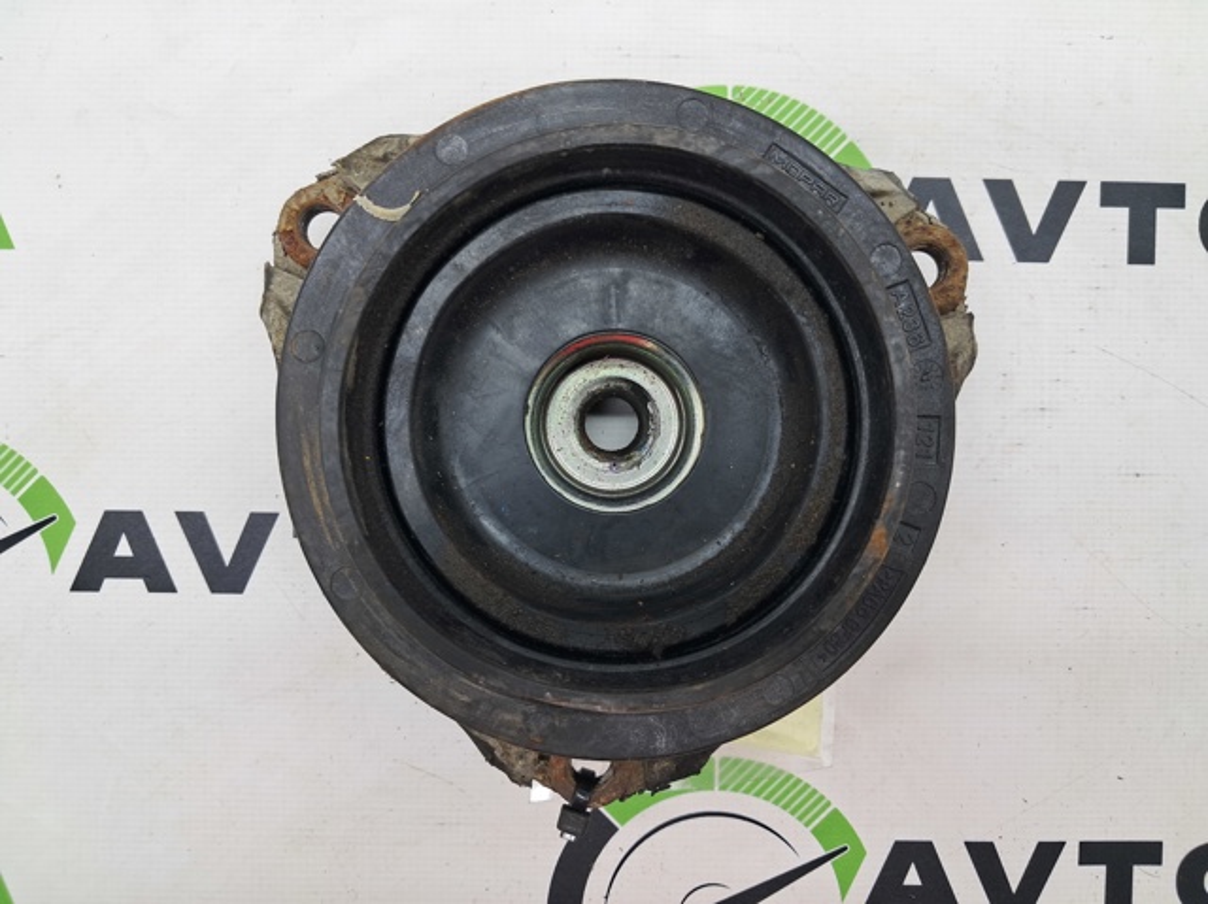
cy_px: 452
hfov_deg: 65.4
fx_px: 942
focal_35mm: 27
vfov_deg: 51.3
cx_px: 604
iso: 50
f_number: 1.8
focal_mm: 4
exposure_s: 1/50
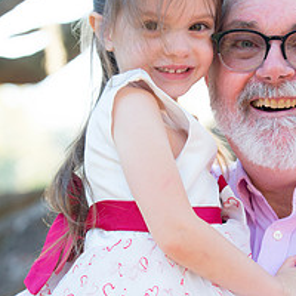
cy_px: 195
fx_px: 1296
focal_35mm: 134
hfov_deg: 13.0
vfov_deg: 13.0
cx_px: 209
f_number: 3.5
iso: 200
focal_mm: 70
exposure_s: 1/125
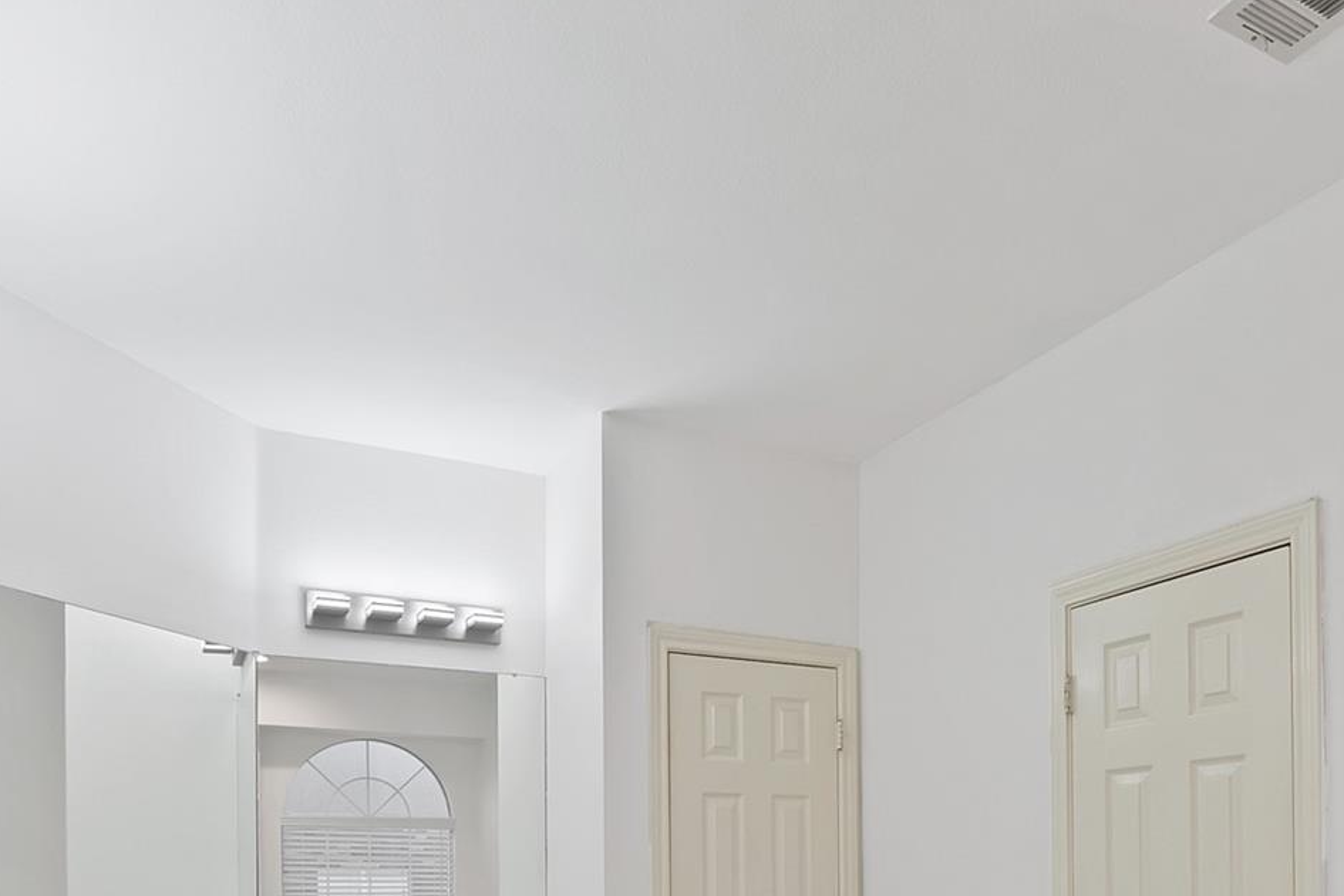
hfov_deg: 69.2
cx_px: 741
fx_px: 971
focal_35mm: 26
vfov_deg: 43.5
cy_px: 866
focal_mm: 12
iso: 640
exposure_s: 1/13
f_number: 9
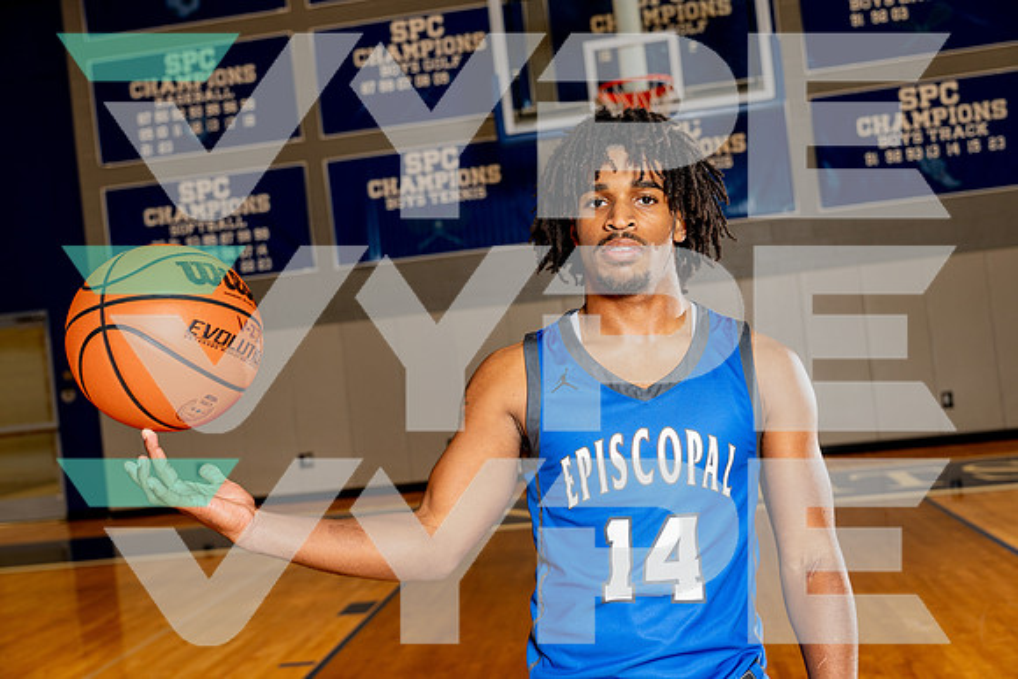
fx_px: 1046
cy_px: 340
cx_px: 509
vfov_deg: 36.0
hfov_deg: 51.9
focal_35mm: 37
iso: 250
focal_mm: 37
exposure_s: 1/250
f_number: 4
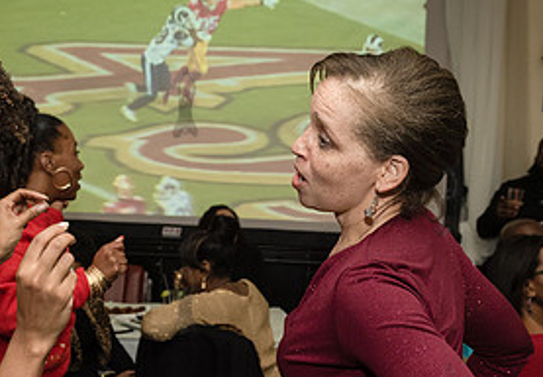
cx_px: 257
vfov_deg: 24.6
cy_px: 264
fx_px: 855
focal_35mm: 56
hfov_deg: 35.2
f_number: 4.5
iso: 2000
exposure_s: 1/250
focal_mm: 24
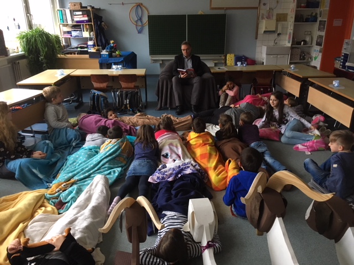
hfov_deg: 61.7
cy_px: 132
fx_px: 297
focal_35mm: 29
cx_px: 177
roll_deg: +0.3
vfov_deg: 48.2
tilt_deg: -21.5
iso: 200
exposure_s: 1/33
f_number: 2.2
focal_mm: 4.15
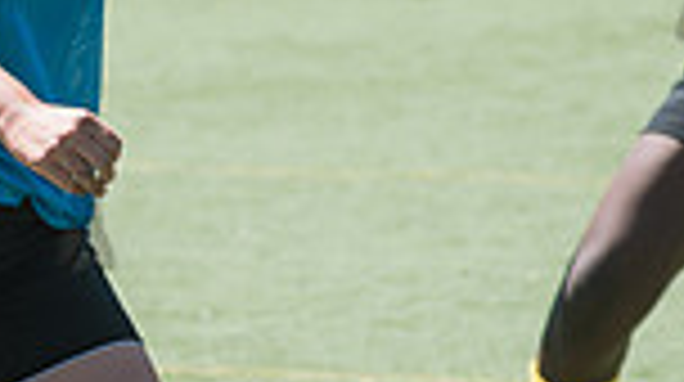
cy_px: 203
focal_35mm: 378
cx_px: -147
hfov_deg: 5.7
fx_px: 6846
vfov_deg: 3.2
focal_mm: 80
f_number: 4
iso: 200
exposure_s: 1/1250
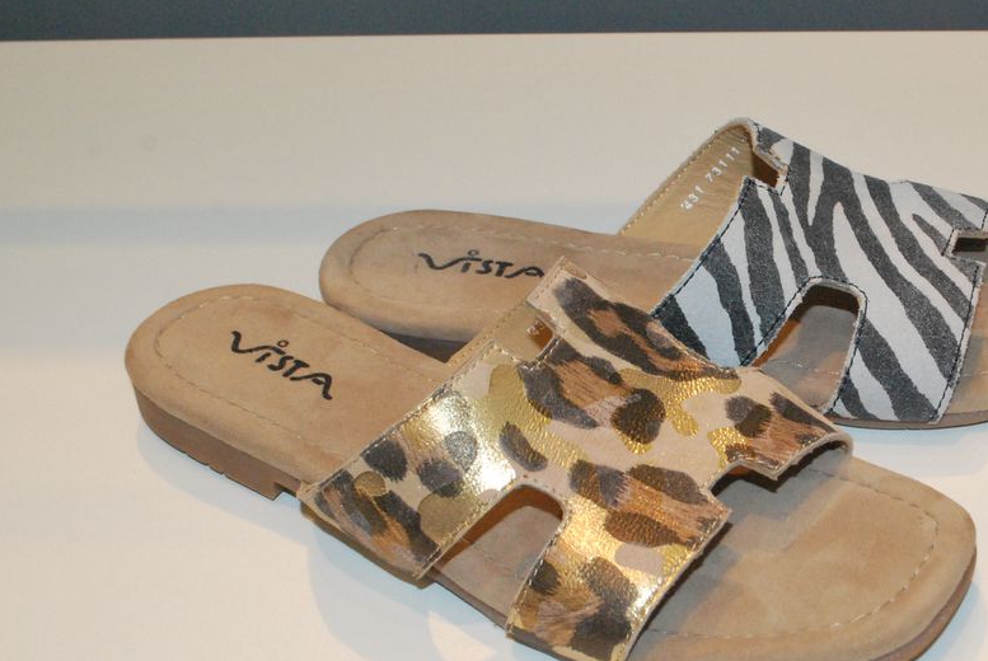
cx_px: 694
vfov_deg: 22.7
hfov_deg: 32.9
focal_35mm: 60
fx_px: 1648
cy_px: 379
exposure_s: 1/200
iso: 1600
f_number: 10
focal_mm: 26
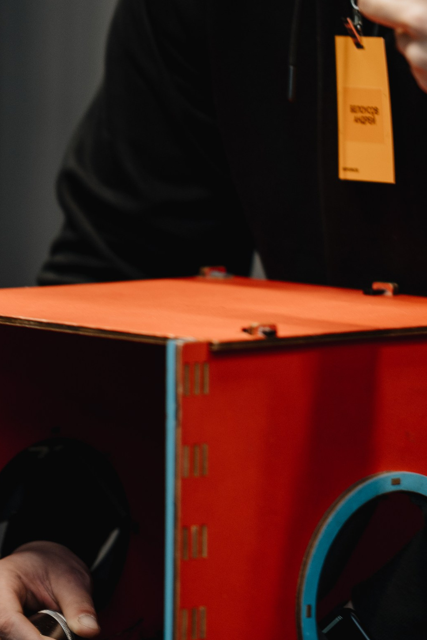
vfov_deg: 9.1
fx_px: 4004
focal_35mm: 225
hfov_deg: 6.1
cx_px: 336
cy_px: 92
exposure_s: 1/125
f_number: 1.8
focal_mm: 85
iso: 250
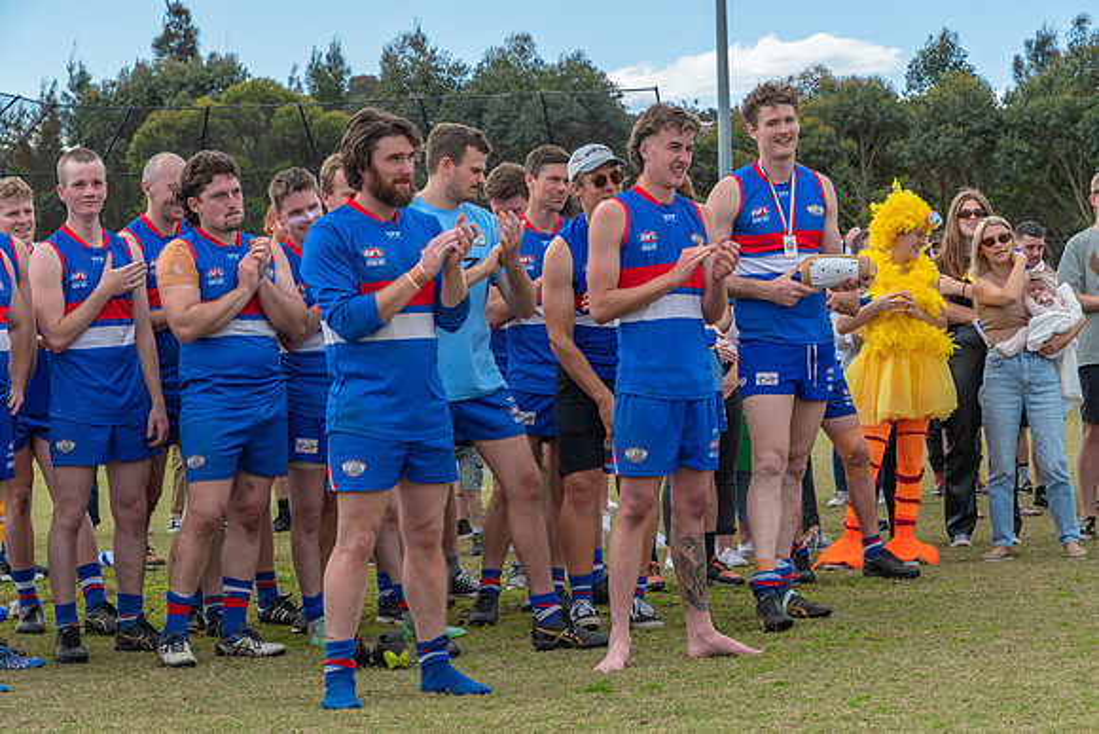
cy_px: 367
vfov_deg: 13.8
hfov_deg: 20.6
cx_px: 550
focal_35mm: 99
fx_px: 3023
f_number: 8
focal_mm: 66
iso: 400
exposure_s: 1/640
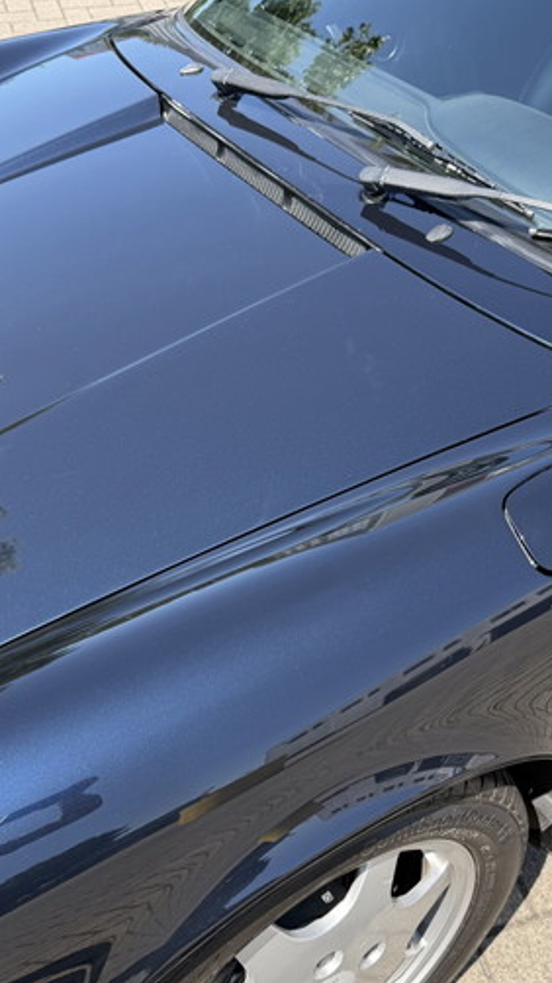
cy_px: 546
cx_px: 345
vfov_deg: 50.4
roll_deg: -5.2
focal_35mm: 40
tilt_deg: -42.4
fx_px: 1042
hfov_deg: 29.6
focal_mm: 6.76
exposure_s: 1/1653
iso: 100
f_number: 1.78
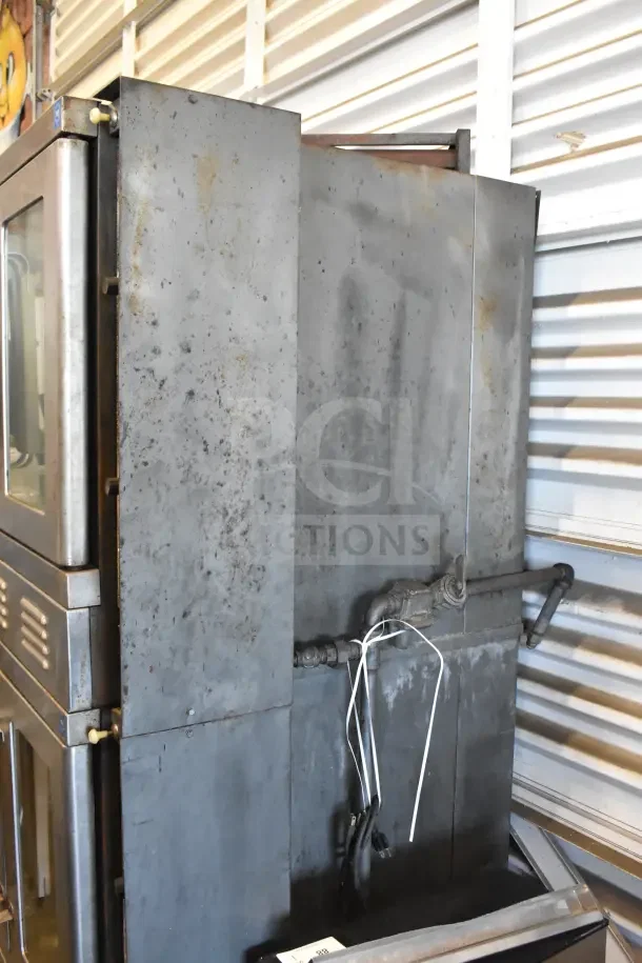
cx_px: 321
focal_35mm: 33
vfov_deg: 57.2
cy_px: 482
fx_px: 883
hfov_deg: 40.0
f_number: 5.6
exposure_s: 1/125
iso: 6400
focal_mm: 22
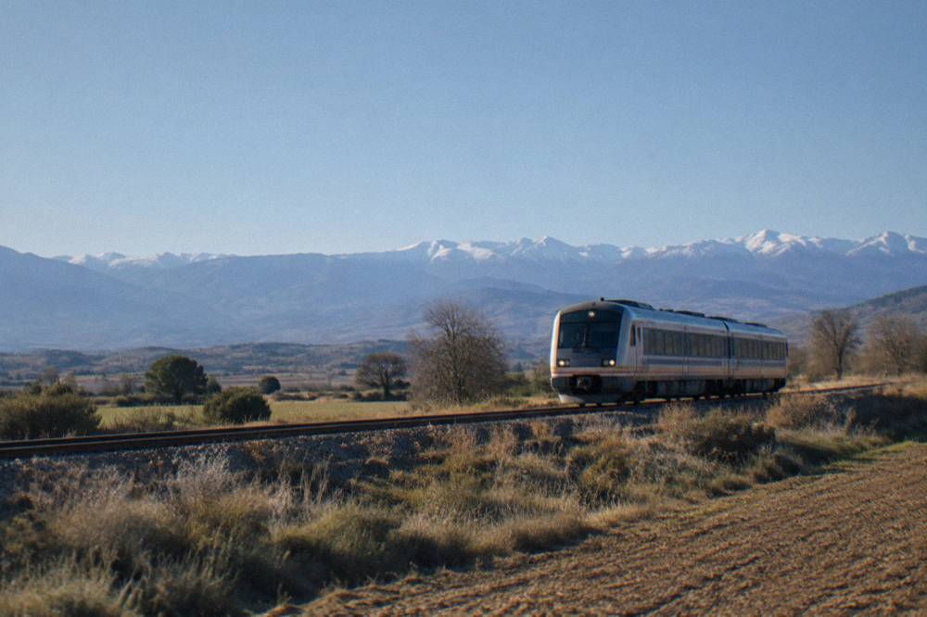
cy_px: 308
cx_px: 464
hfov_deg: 40.4
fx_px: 1261
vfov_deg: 27.5
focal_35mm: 49
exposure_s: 1/640
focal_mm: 49
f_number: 5.6
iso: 400
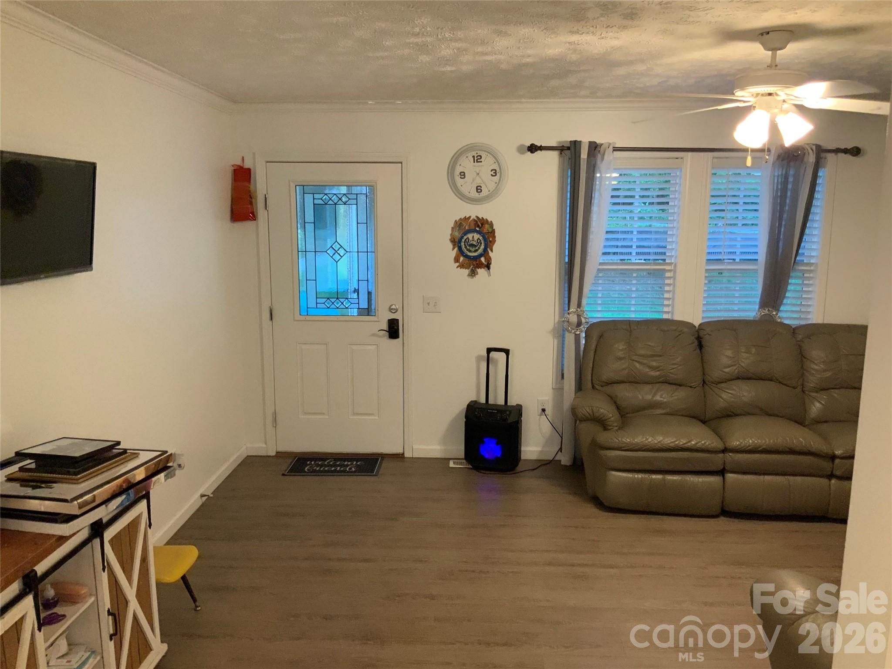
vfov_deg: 48.2
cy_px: 334
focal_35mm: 29
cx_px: 446
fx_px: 747
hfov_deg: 61.7
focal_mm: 3
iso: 200
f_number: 1.8
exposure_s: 1/60
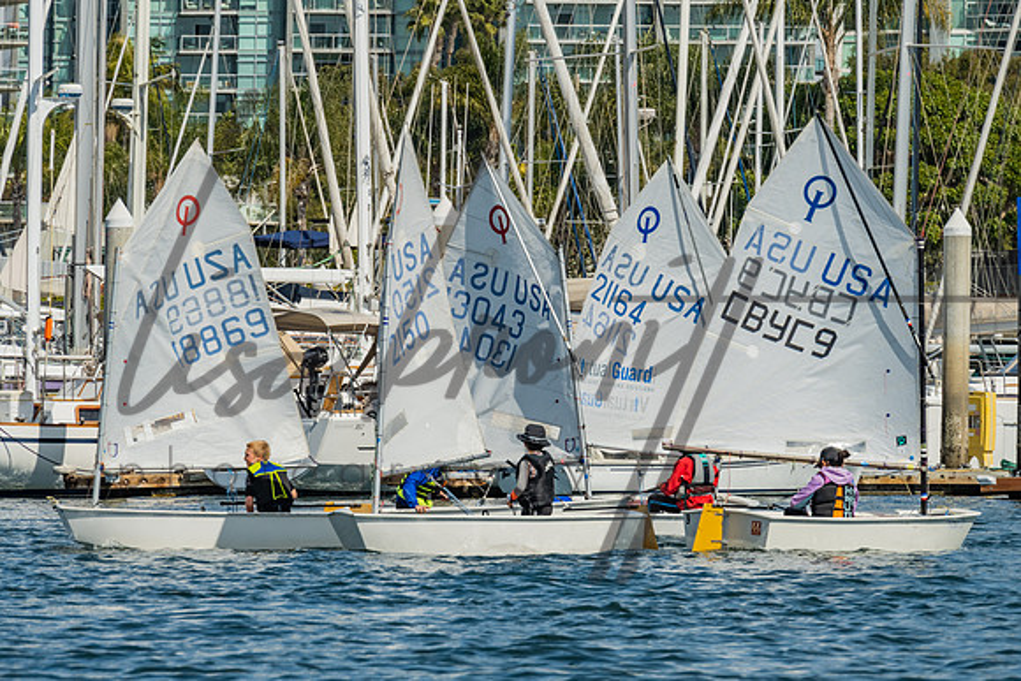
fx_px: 7478
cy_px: 313
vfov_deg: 5.2
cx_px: 510
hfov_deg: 7.8
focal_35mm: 264
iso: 250
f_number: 10
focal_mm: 200
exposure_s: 1/320
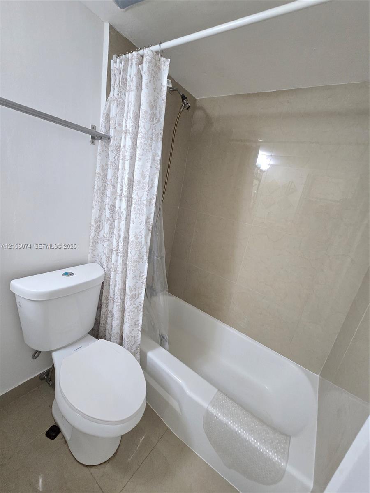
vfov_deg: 106.2
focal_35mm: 13
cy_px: 246
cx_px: 185
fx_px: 185
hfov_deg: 89.9
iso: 500
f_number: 2.2
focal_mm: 2.2
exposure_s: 1/60
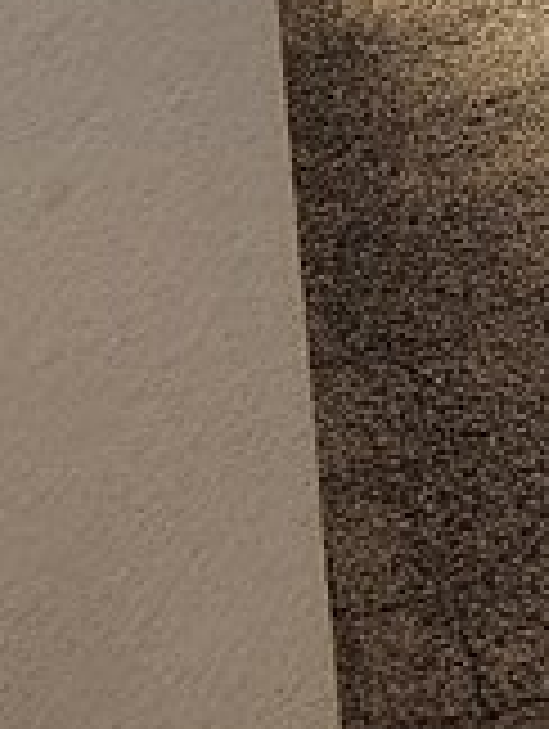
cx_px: 1188
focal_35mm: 145
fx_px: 3058
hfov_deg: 9.4
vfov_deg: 10.8
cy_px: -1220
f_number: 1.8
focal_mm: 5.4
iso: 400
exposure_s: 1/120
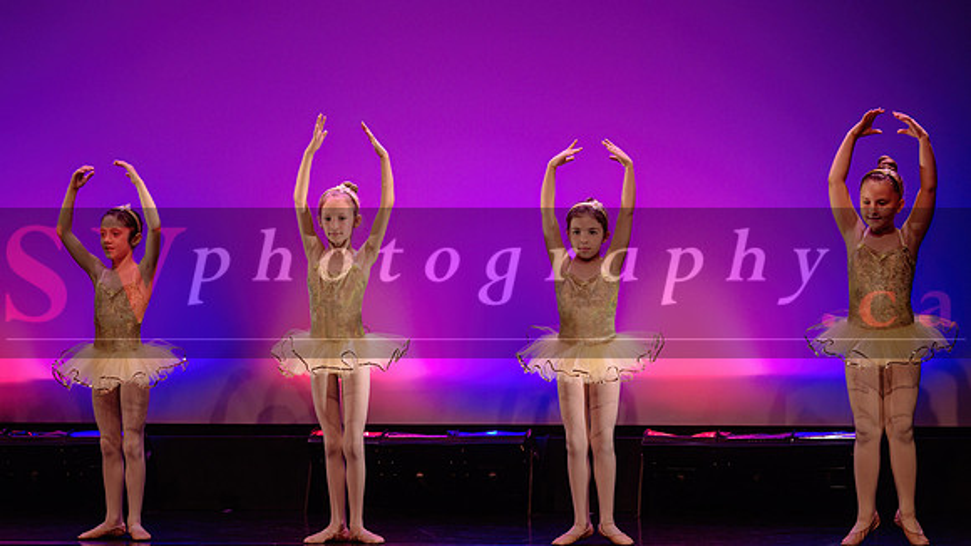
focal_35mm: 169
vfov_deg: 7.2
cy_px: 210
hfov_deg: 12.8
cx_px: 455
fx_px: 4345
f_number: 2.8
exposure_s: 1/250
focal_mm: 150
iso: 1600
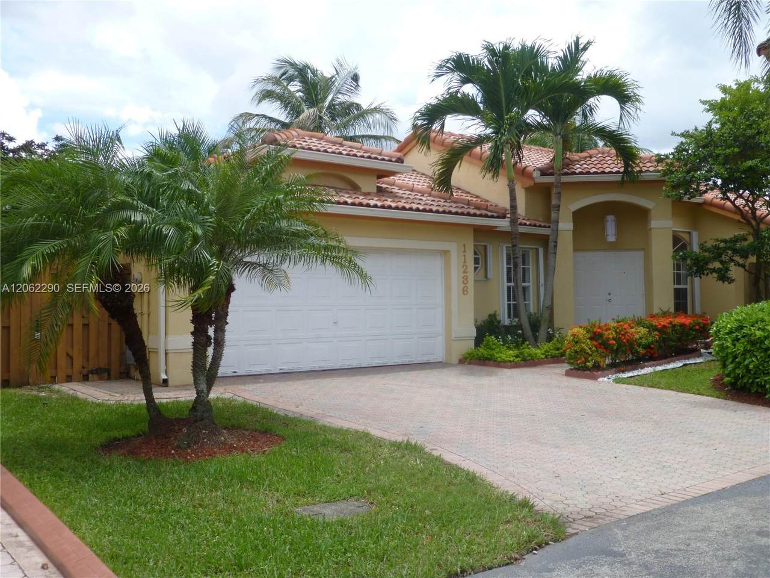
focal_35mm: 34
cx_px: 385
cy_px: 289
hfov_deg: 54.0
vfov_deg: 41.8
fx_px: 756
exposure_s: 1/640
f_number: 3.7
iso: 100
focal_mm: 6.1
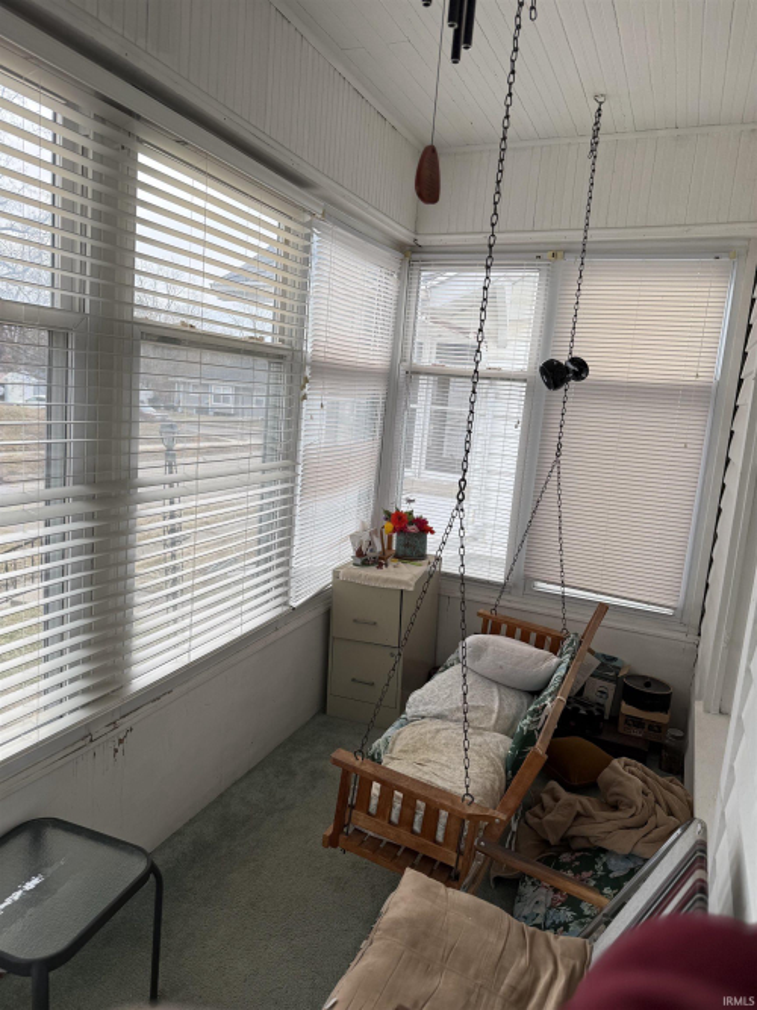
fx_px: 700
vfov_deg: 71.6
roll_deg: -4.6
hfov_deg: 56.8
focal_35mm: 24
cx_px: 378
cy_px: 505
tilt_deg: -9.5
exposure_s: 1/263
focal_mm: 6.76
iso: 80
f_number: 1.78
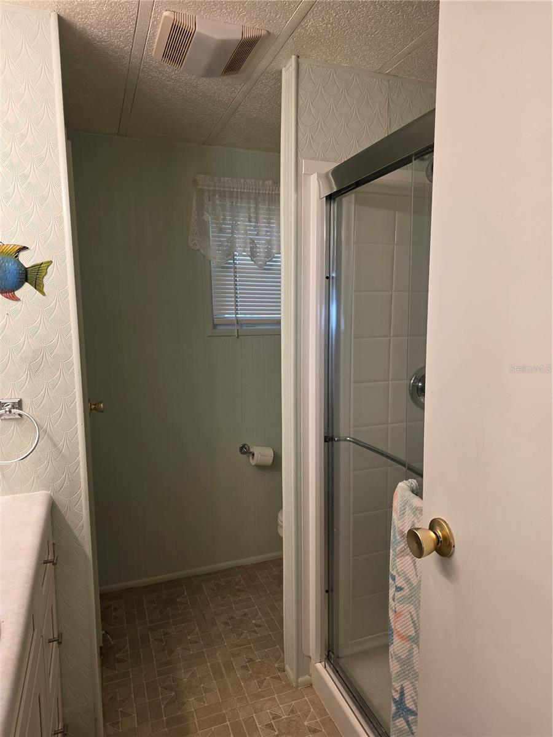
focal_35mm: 23
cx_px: 276
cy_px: 368
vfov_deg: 73.9
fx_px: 490
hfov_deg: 58.9
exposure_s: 1/180
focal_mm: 6.25
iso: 125
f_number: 1.7
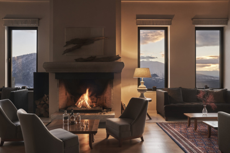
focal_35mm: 30
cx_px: 115
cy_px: 76
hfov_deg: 61.9
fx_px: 192
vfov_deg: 43.6
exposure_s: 1/5
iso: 800
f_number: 8
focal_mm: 30
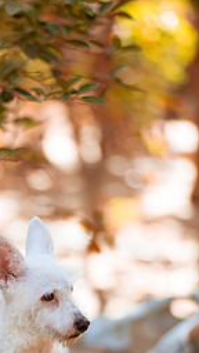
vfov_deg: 19.7
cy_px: 305
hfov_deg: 11.3
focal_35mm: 107
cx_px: 26
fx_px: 1004
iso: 125
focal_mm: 58
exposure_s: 1/500
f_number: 1.4
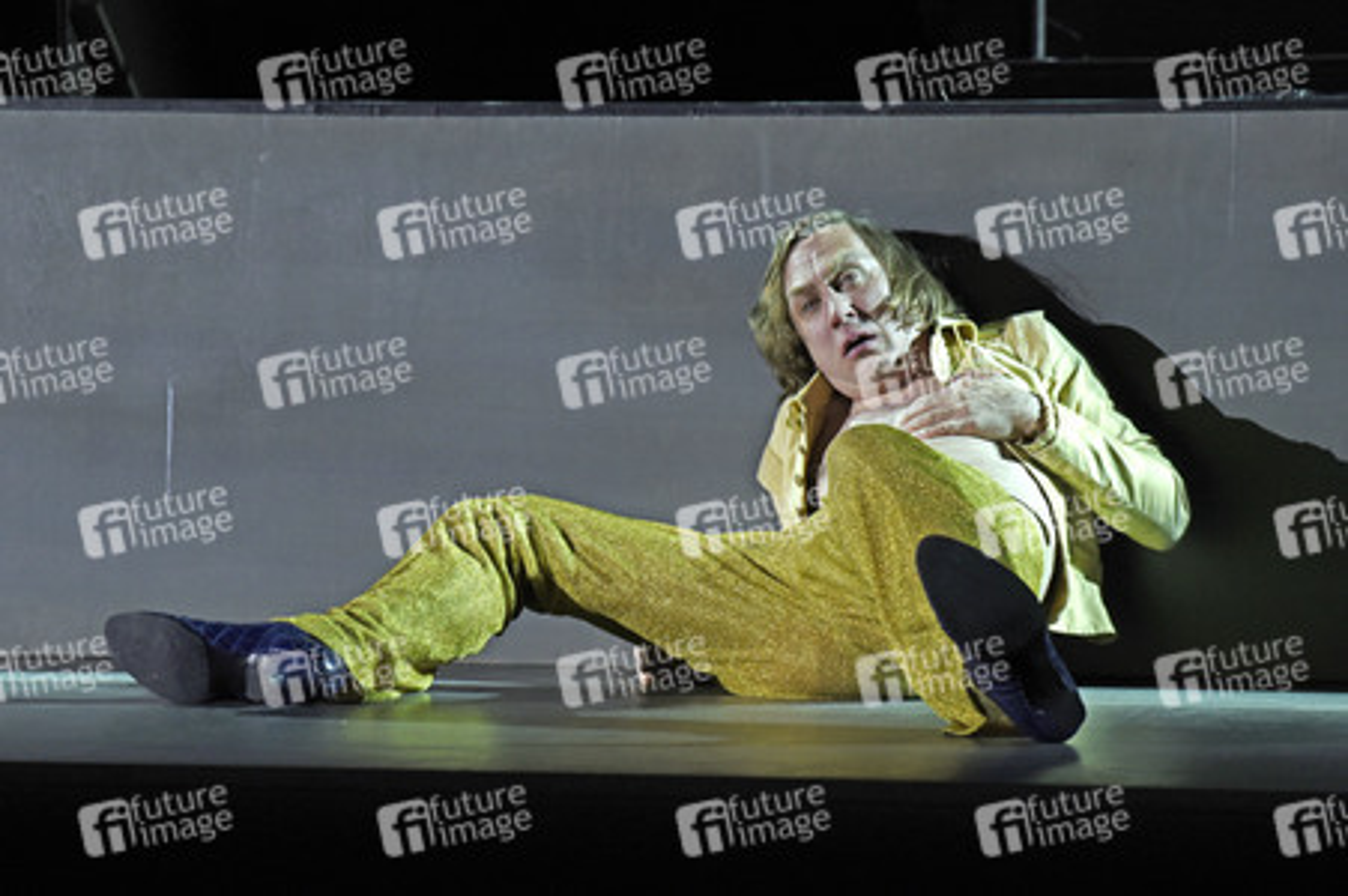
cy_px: 448
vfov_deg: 11.4
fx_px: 4490
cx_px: 674
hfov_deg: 17.1
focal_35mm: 120
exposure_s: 1/125
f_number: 6.3
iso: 1000
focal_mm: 120
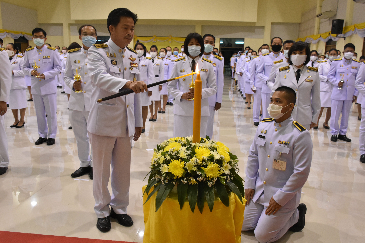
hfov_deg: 54.4
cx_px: 191
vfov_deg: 37.8
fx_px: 355
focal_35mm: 35
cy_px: 122
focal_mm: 22
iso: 2000
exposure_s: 1/80
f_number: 4.5
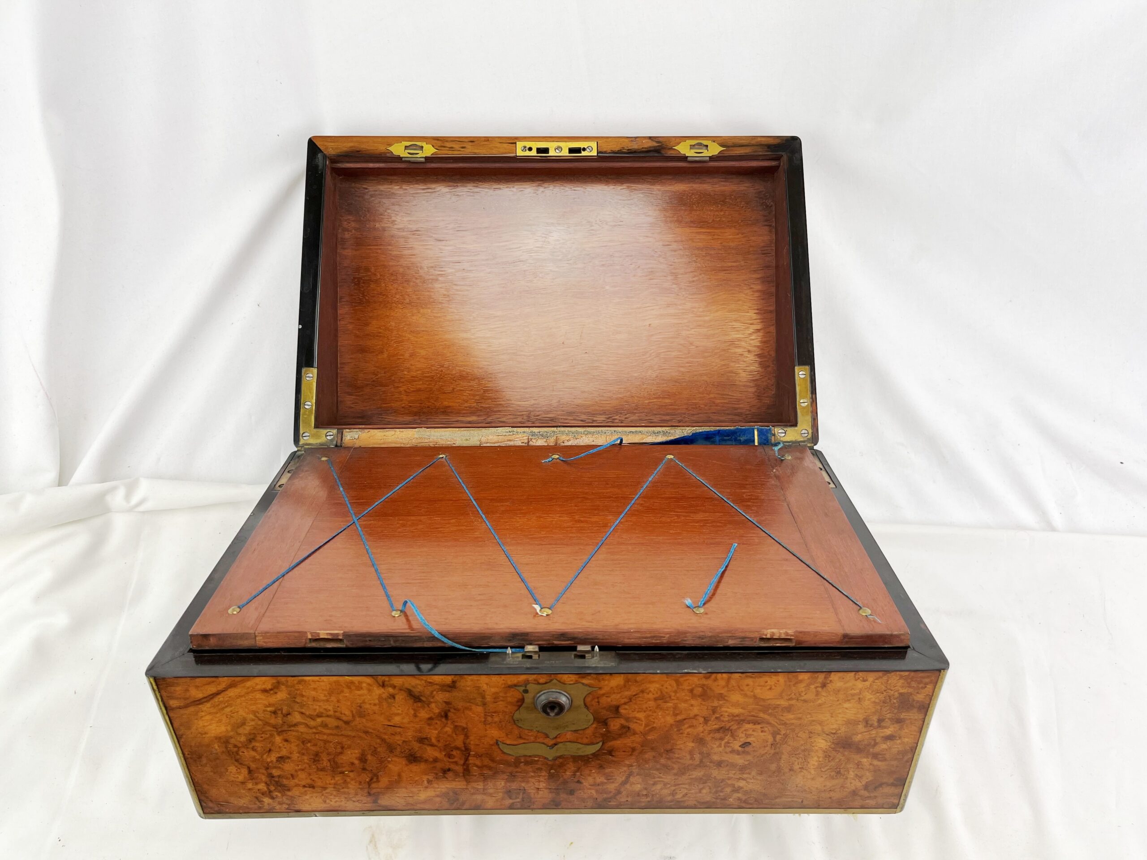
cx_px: 574
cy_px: 430
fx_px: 862
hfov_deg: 67.3
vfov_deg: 53.1
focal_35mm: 26
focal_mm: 5.1
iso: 32
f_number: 1.6
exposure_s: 1/123
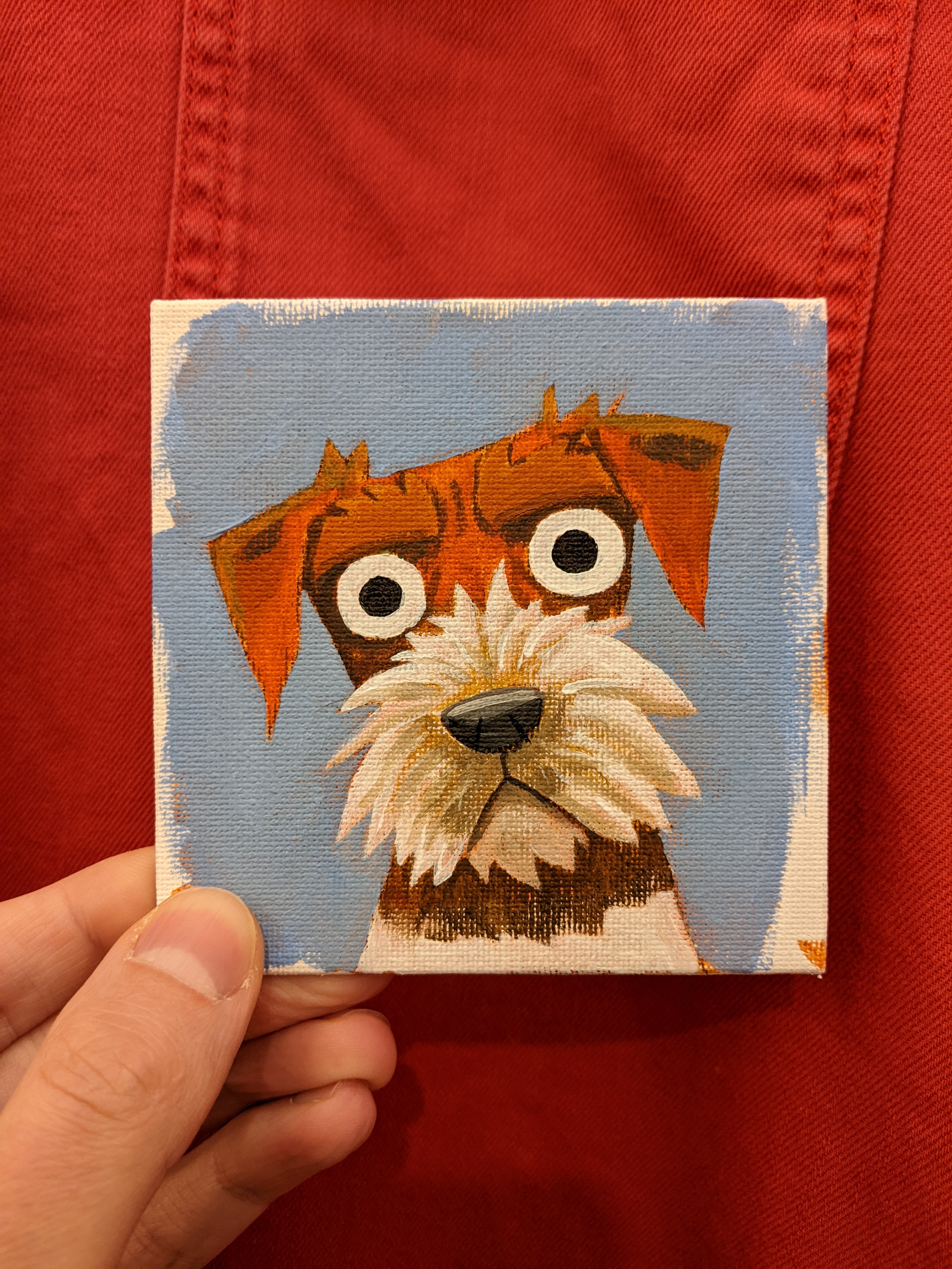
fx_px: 990
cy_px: 634
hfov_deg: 51.4
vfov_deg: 65.3
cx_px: 476
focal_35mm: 27
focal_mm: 4.44
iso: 100
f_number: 1.8
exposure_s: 1/24
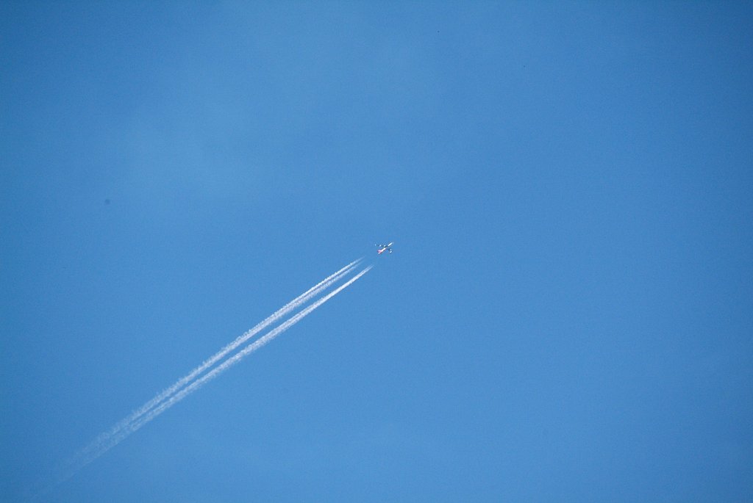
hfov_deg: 6.9
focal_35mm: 300
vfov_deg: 4.6
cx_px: 376
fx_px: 6281
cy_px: 252
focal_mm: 200
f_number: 8
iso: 1600
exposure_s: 1/1000
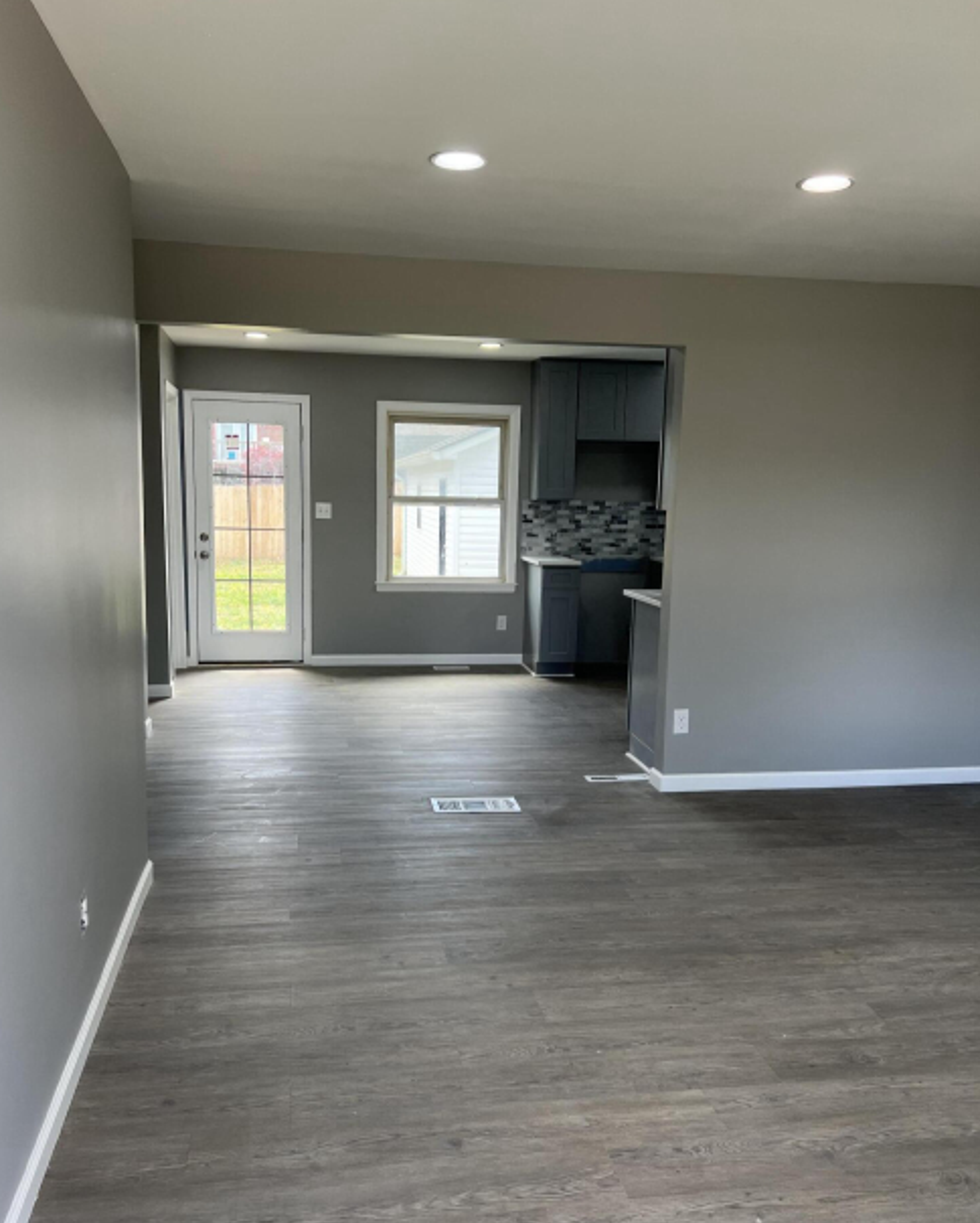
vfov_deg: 62.2
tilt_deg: -7.9
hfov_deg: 51.6
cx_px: 476
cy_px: 635
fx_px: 1014
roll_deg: -0.5
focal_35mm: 28
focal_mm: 5.7
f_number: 1.5
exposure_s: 1/163
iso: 40
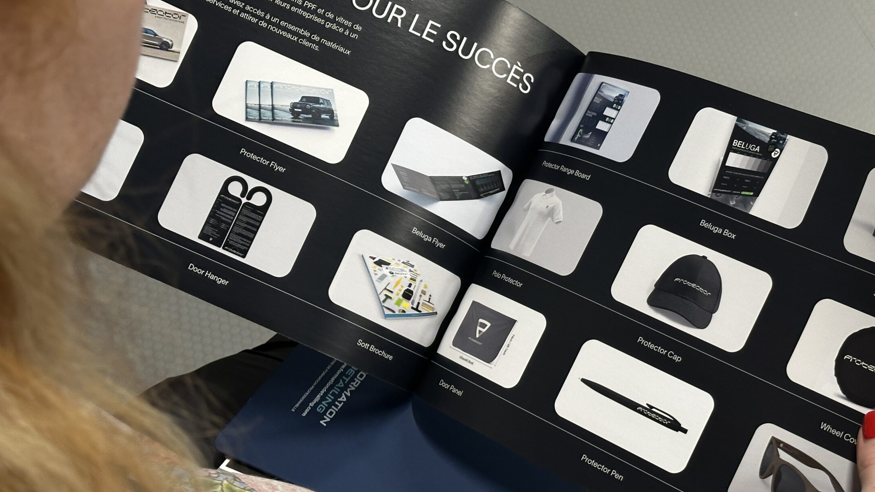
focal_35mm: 62
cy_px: 279
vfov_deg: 19.4
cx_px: 501
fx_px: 1439
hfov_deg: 33.8
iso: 160
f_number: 1.78
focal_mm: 6.86
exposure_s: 1/50
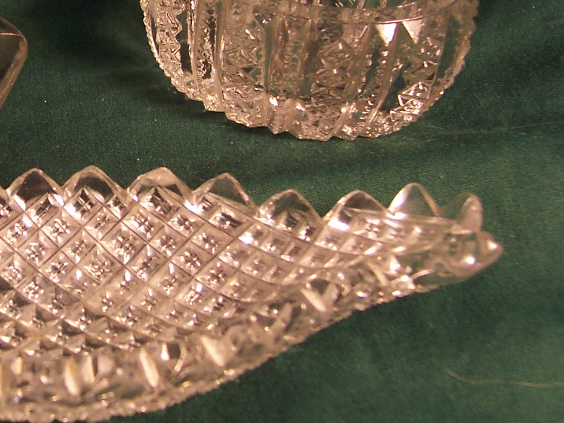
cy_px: 91
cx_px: 101
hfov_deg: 30.3
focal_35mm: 62
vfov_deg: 23.3
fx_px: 1010
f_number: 2.8
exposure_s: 1/60
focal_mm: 5.6
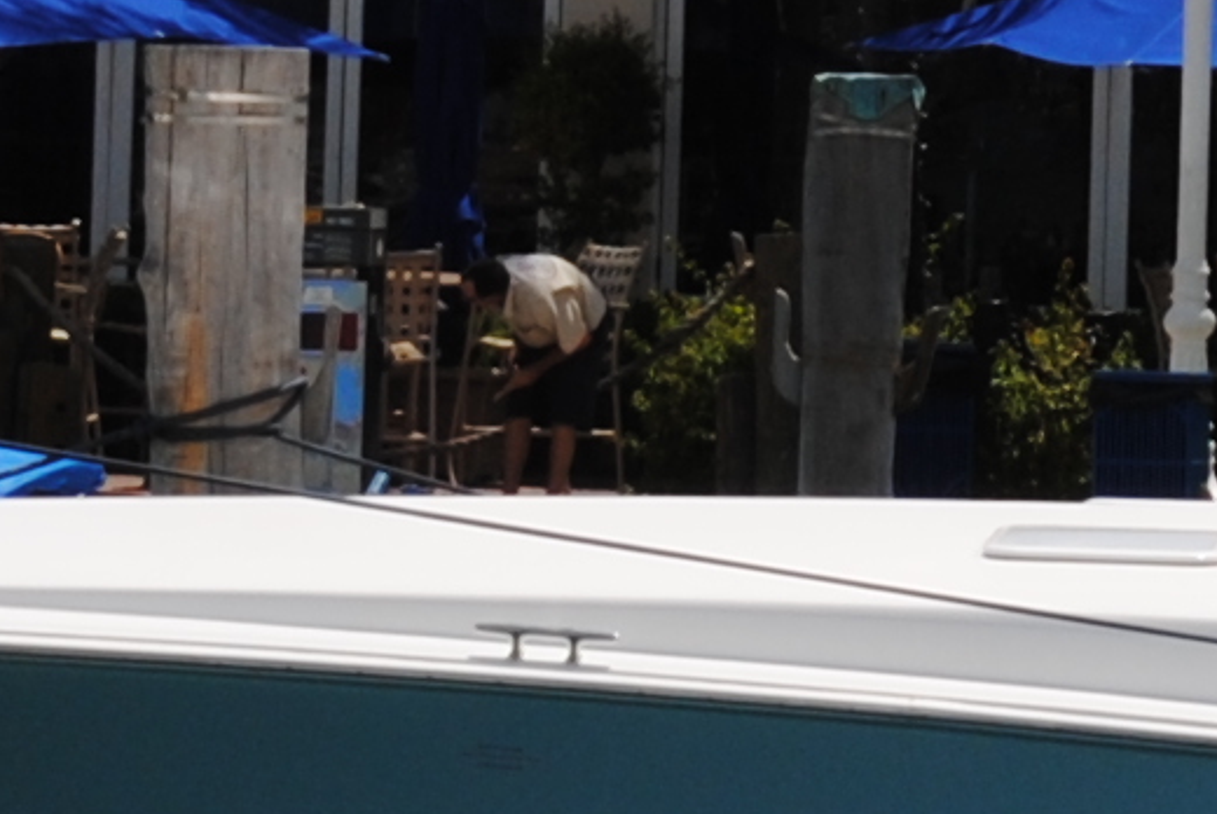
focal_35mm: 615
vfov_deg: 2.2
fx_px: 20804
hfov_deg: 3.3
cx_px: 2050
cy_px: -802
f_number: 9
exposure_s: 1/320
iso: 100
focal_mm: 55
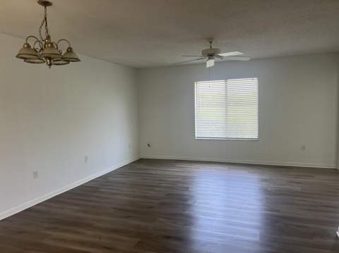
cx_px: 170
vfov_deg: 53.0
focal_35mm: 26
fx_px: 254
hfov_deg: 67.4
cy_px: 126
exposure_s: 1/120
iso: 64
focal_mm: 5.7
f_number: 1.5
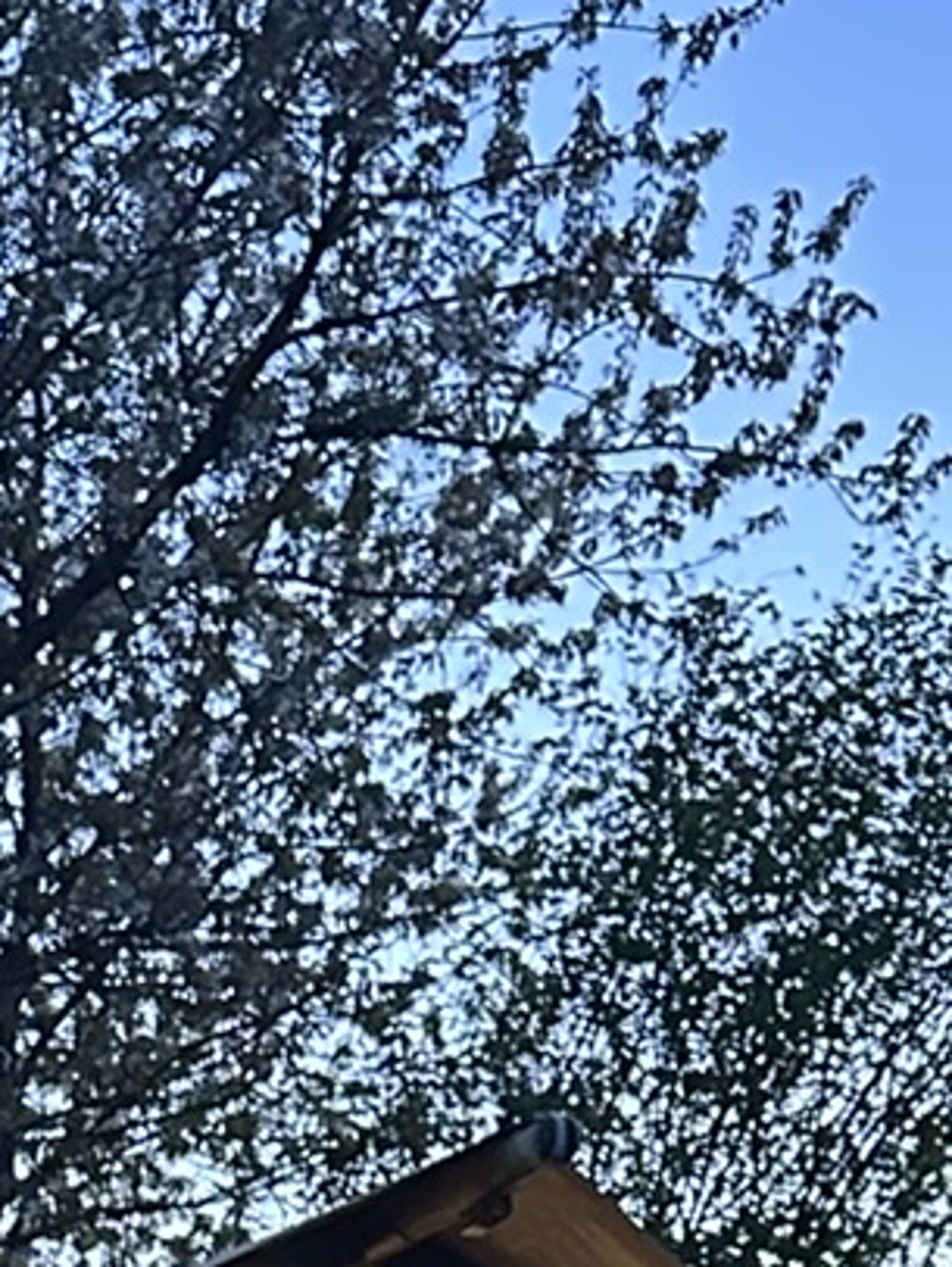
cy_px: 2556
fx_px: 4432
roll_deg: +1.8
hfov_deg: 12.0
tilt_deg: -1.7
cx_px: -134
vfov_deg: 13.8
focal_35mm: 121
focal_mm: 6.86
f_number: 1.78
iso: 640
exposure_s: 1/33
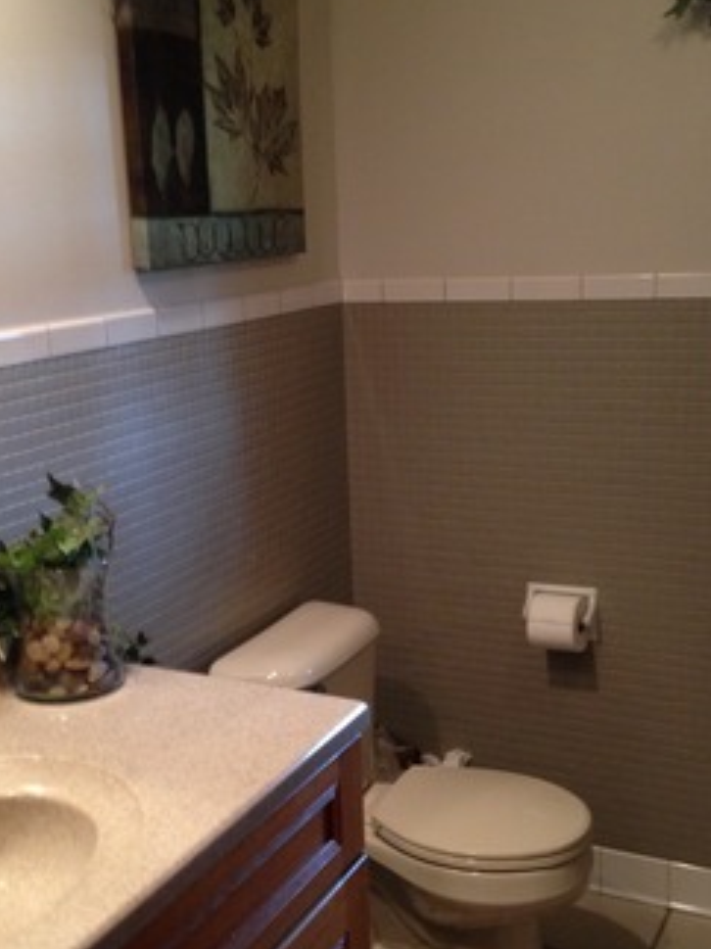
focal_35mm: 49
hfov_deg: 29.6
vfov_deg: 38.9
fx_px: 1343
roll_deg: +3.8
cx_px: 323
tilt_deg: -12.2
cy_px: 482
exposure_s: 1/20
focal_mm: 4.12
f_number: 2.4
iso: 160
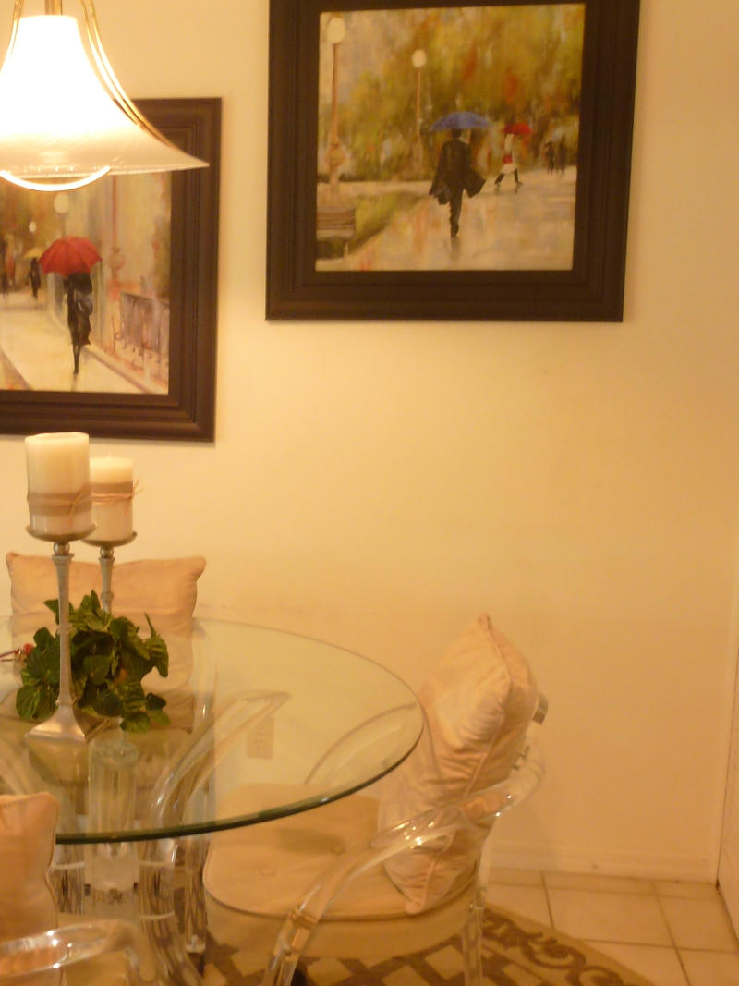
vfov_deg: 42.0
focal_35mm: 45
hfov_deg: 31.1
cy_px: 534
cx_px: 116
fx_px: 1281
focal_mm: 4.3
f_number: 3.3
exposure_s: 1/6
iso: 100
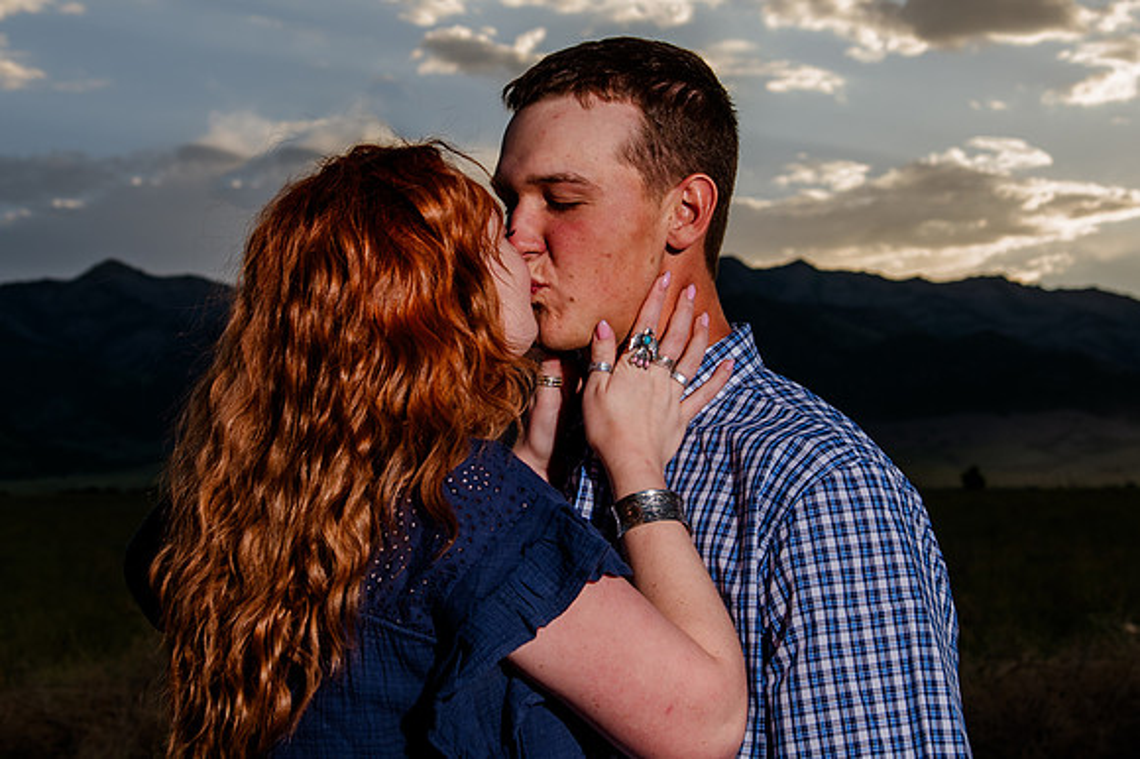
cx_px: 570
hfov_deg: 22.5
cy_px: 273
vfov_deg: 15.1
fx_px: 2860
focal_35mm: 90
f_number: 7.1
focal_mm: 52
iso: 200
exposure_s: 1/320
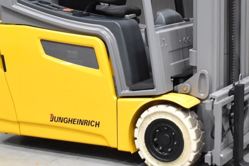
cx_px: 148
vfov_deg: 14.3
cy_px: 3
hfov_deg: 21.7
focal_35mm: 94
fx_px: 650
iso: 1600
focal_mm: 26
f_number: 4.5
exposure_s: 1/60
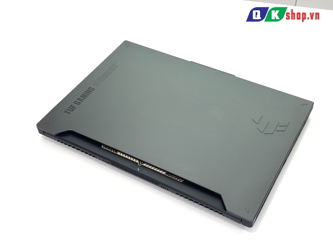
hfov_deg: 39.7
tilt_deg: -46.9
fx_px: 462
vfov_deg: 30.3
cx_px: 166
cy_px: 124
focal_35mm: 48
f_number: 1.78
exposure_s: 1/100
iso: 50
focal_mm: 6.76
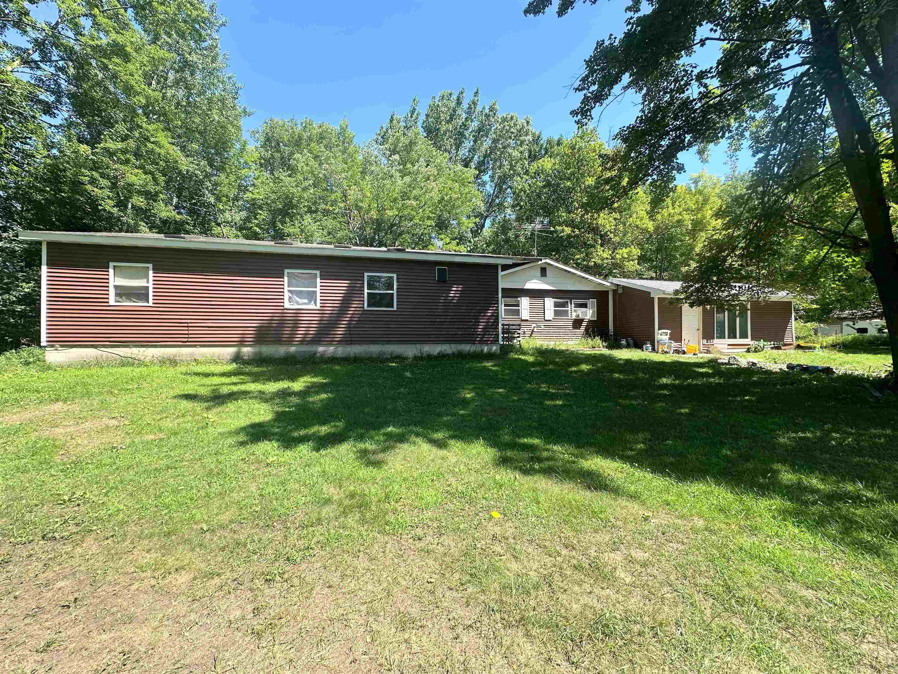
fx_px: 363
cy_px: 337
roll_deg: -0.2
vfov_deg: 85.7
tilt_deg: +1.8
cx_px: 449
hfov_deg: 102.1
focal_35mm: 14
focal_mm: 2.22
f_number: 2.2
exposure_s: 1/364
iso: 40
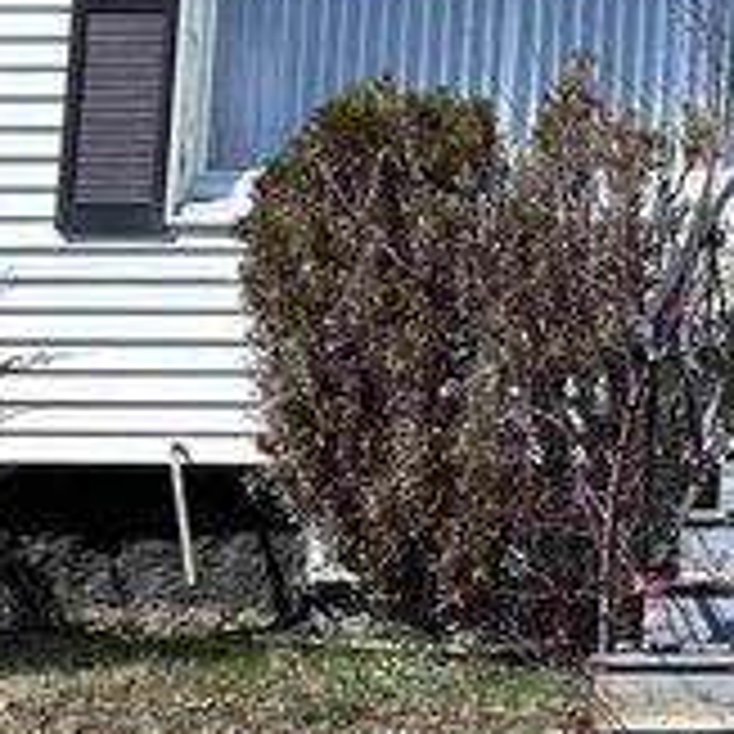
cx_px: 1675
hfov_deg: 11.3
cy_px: 77
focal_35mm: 133
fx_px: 3191
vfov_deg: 13.0
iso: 80
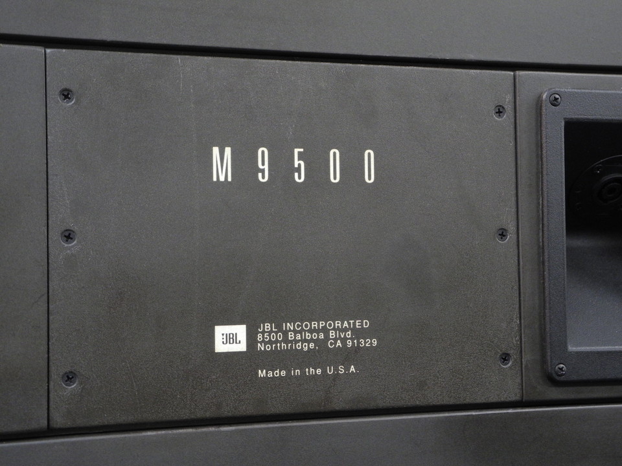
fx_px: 988
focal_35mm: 55
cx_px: 311
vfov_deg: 26.6
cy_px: 233
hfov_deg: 34.9
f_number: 3.5
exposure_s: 1/11.2
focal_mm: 11.8
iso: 400
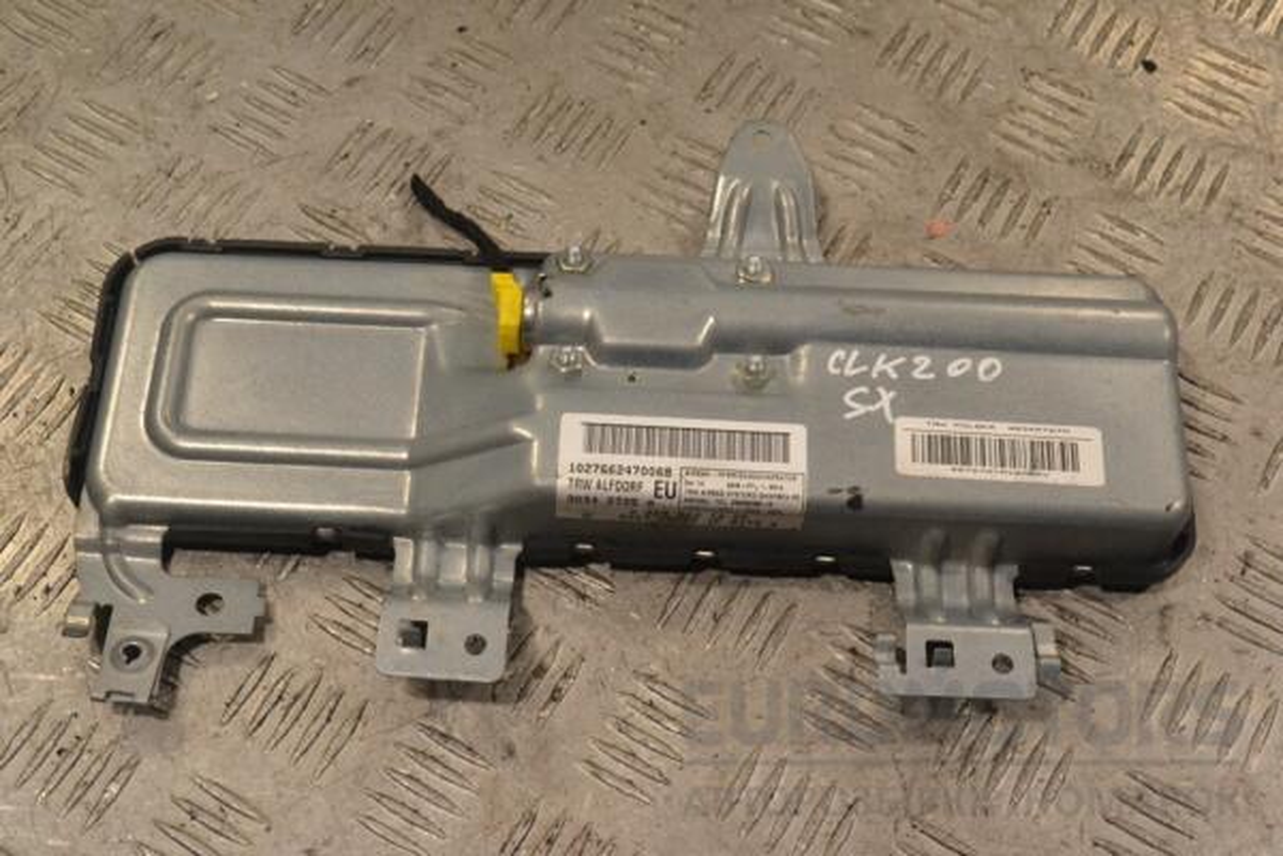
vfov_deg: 23.8
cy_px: 428
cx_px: 642
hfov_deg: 35.1
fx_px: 2031
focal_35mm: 57
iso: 3200
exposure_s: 1/500
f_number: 11
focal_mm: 38
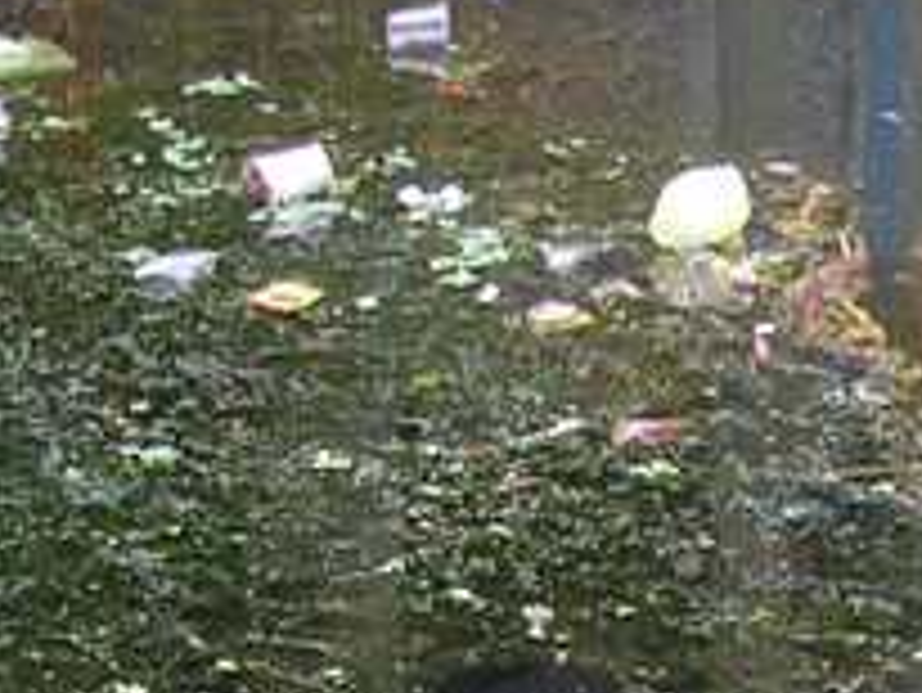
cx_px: 607
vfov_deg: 9.6
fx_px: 3944
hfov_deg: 13.3
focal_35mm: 148
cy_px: 1215
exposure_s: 1/43.1
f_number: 2.8
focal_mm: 5.8
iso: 50
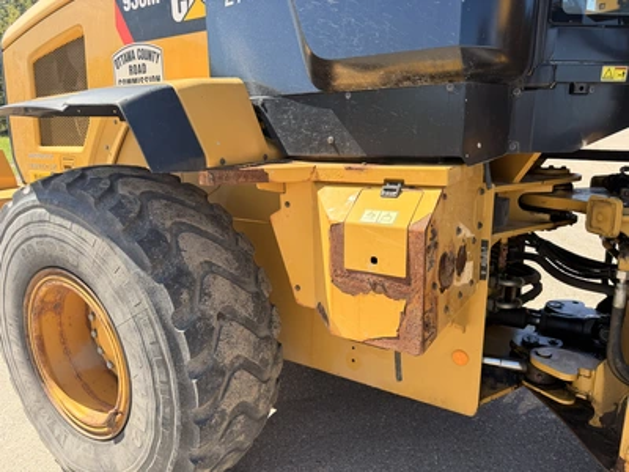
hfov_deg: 71.6
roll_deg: +3.1
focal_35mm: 24
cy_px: 236
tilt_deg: -11.1
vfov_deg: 56.8
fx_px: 436
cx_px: 314
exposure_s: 1/1618
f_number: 1.78
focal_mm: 6.76
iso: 100
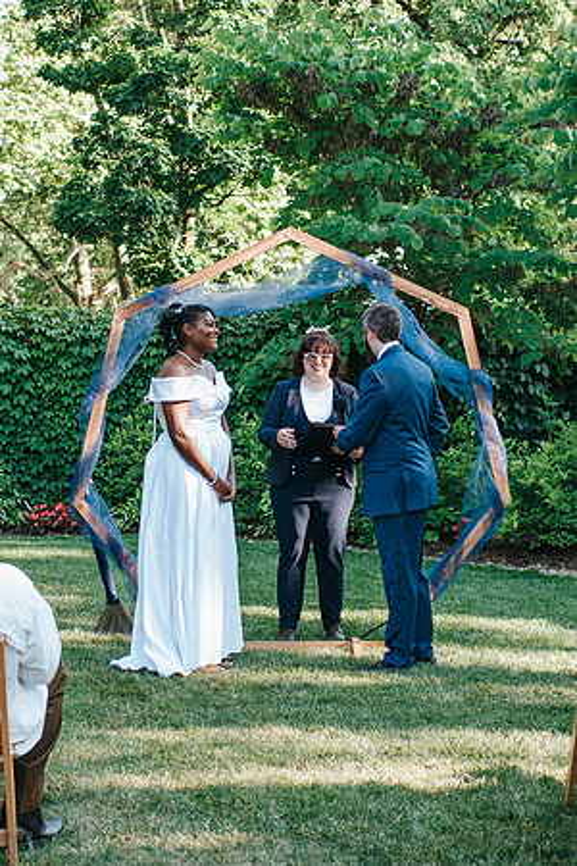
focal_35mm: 75
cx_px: 192
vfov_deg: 26.9
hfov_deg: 18.1
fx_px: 1809
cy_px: 432
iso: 450
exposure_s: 1/640
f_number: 3.2
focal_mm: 35
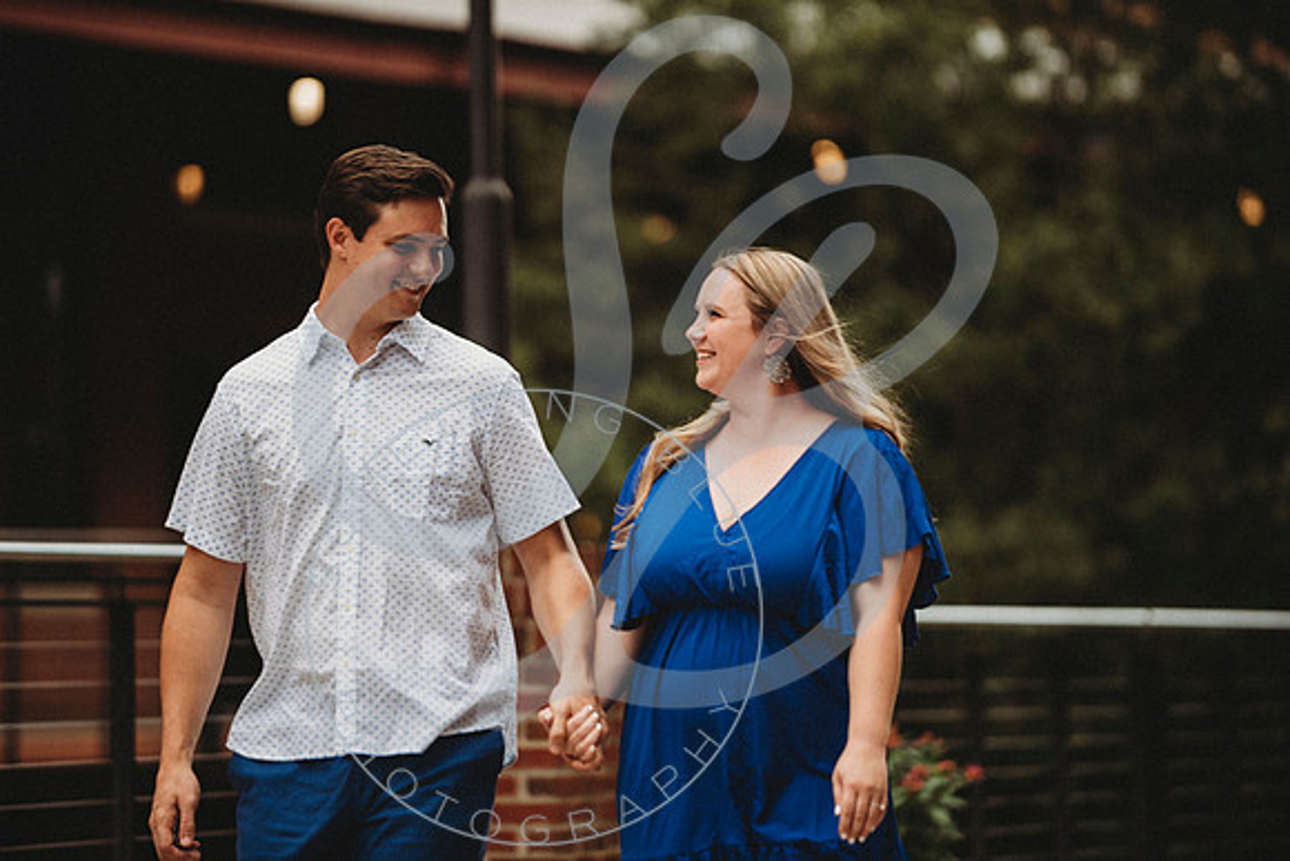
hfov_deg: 9.5
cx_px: 616
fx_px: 7736
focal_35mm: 216
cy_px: 429
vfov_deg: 6.4
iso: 100
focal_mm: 200
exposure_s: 1/400
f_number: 2.8
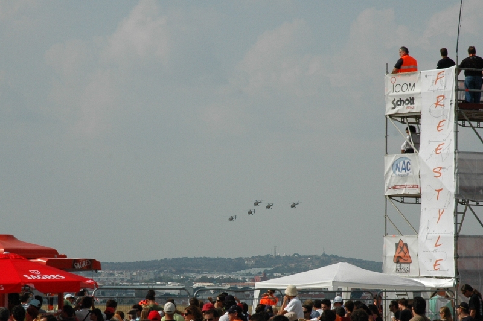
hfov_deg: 19.5
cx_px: 242
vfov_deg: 13.0
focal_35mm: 105
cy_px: 160
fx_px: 1408
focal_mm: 70
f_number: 13
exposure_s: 1/500
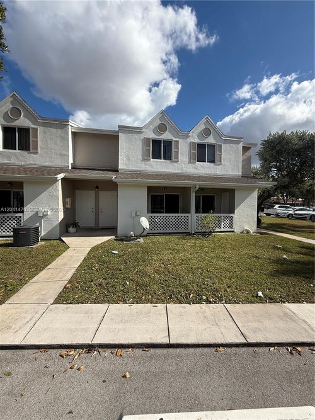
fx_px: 170
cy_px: 210
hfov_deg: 85.7
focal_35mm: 14
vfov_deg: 102.1
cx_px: 158
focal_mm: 2.22
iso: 50
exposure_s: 1/2165
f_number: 2.2
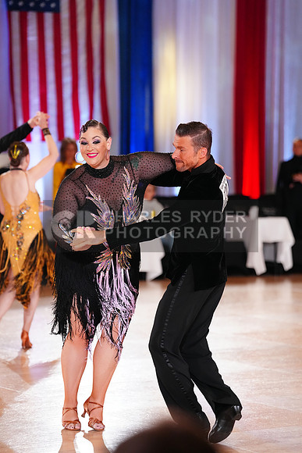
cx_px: 151
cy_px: 226
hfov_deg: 10.7
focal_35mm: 128
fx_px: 1610
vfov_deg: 16.0
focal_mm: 128
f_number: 2.8
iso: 3200
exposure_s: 1/640
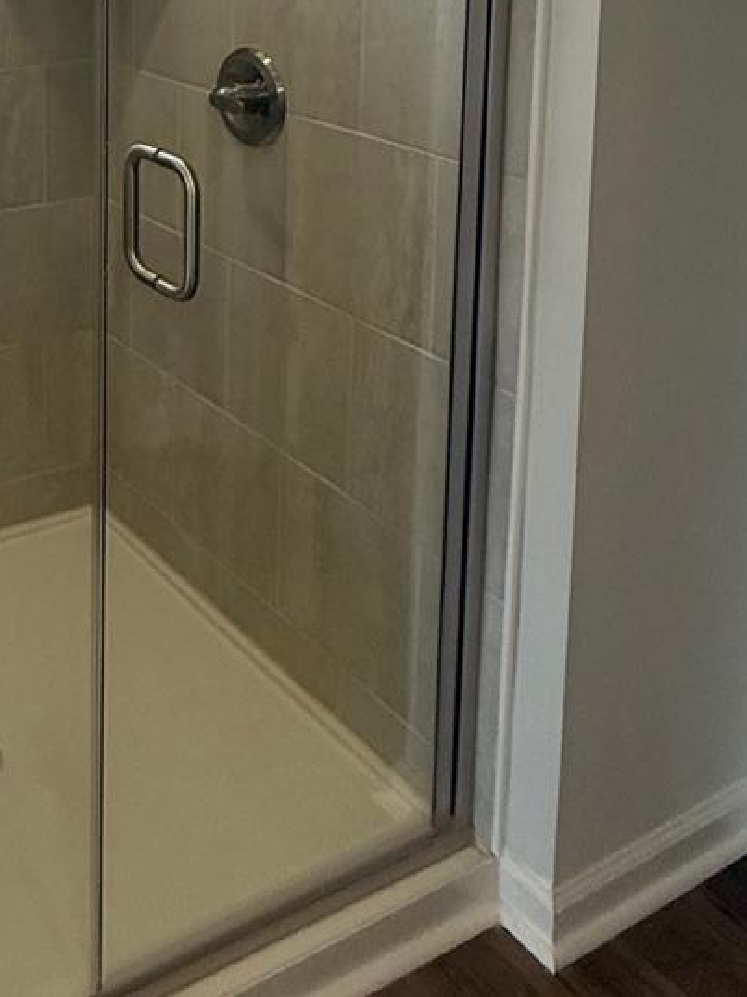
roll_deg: +0.7
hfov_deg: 31.5
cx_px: -93
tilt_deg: -5.7
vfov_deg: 40.7
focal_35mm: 40
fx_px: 1152
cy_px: -9
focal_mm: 2.22
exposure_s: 1/120
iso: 160
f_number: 2.2
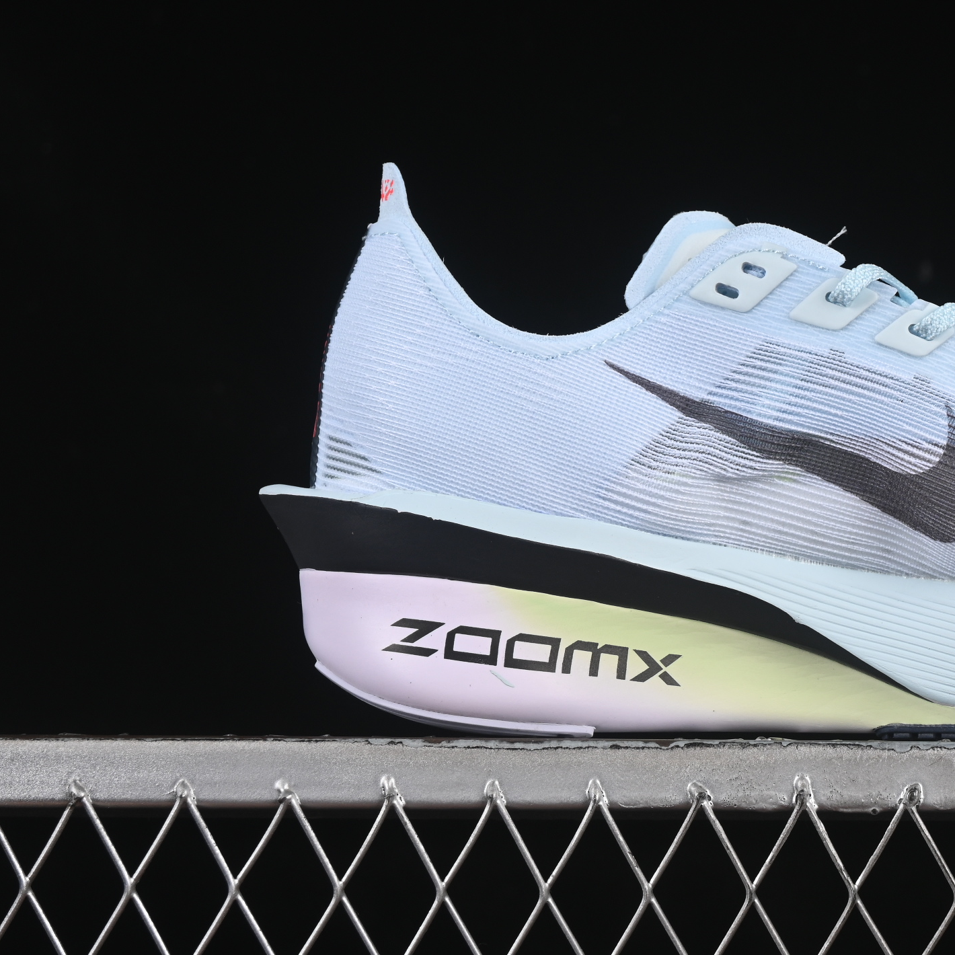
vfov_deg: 13.9
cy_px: 350
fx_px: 3902
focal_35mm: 125
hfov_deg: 13.8
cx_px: 868
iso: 160
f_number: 8
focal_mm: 50
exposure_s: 1/80
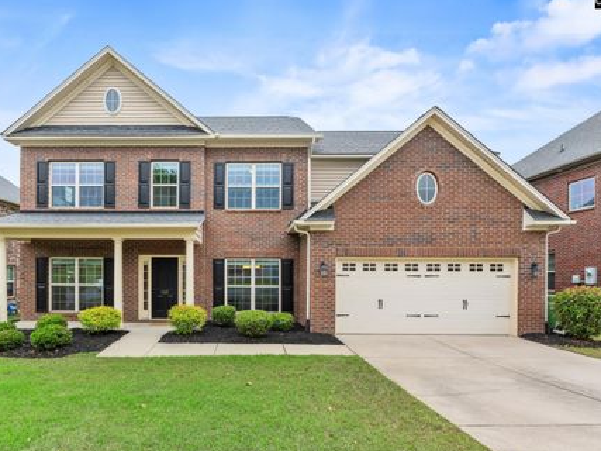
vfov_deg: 69.9
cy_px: 229
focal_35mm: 19
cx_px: 270
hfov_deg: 85.7
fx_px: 322
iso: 200
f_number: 6.3
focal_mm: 11
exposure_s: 1/160
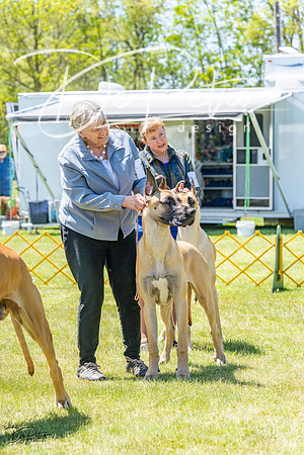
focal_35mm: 127
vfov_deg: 16.1
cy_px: 228
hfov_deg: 10.8
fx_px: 1609
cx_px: 152
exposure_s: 1/2500
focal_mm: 127
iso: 1250
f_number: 6.3
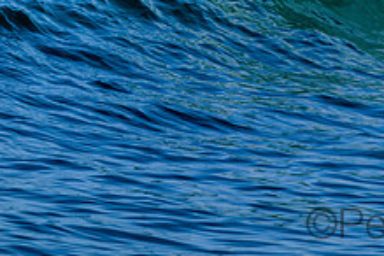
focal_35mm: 1191
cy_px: -68
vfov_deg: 1.2
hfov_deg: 1.7
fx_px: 12703
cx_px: 442
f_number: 10
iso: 560
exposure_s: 1/2000
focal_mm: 450
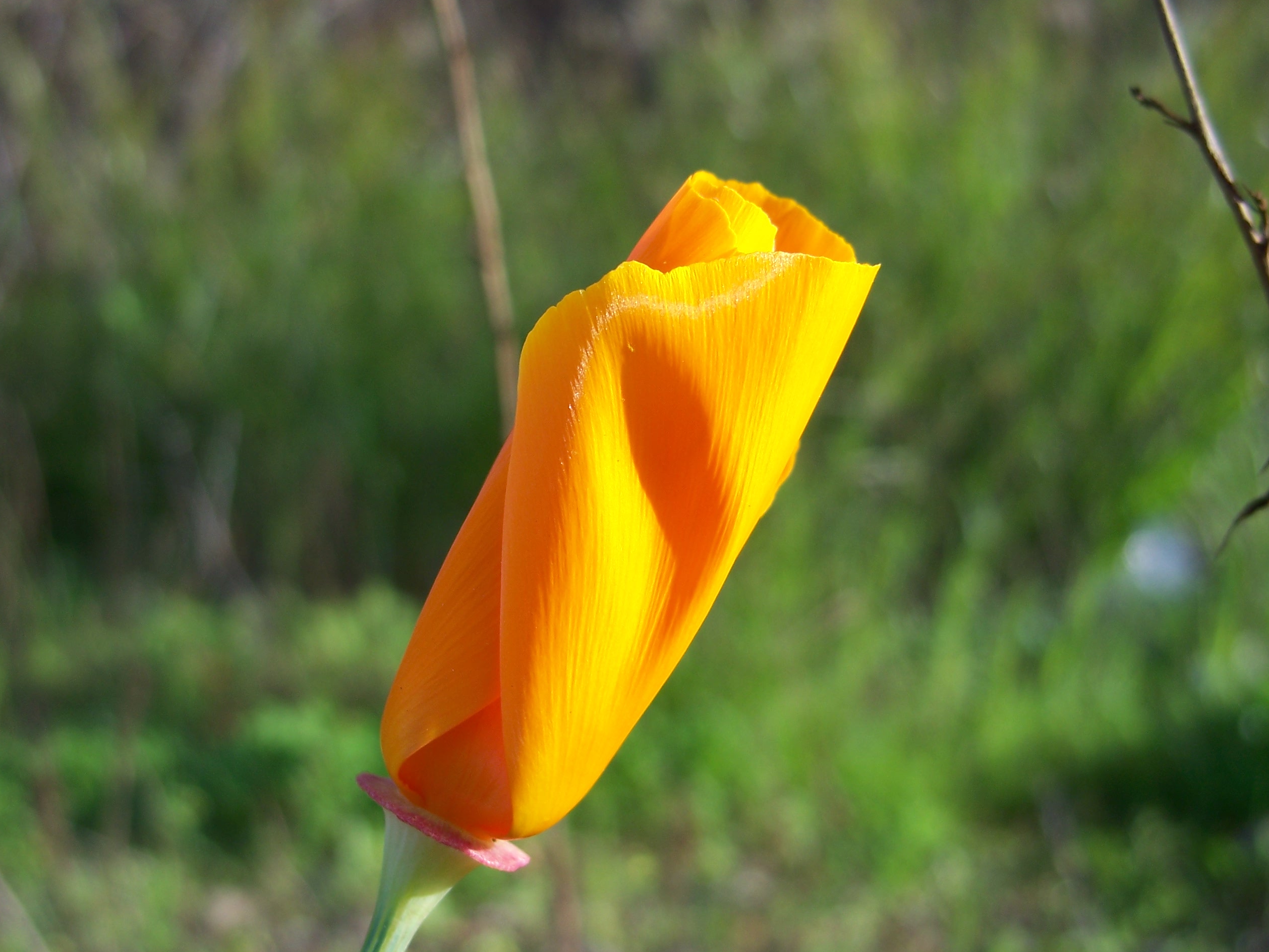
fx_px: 1760
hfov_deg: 39.6
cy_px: 546
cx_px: 576
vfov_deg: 30.2
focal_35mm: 48
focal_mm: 7.8
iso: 64
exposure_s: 1/320
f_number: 2.8
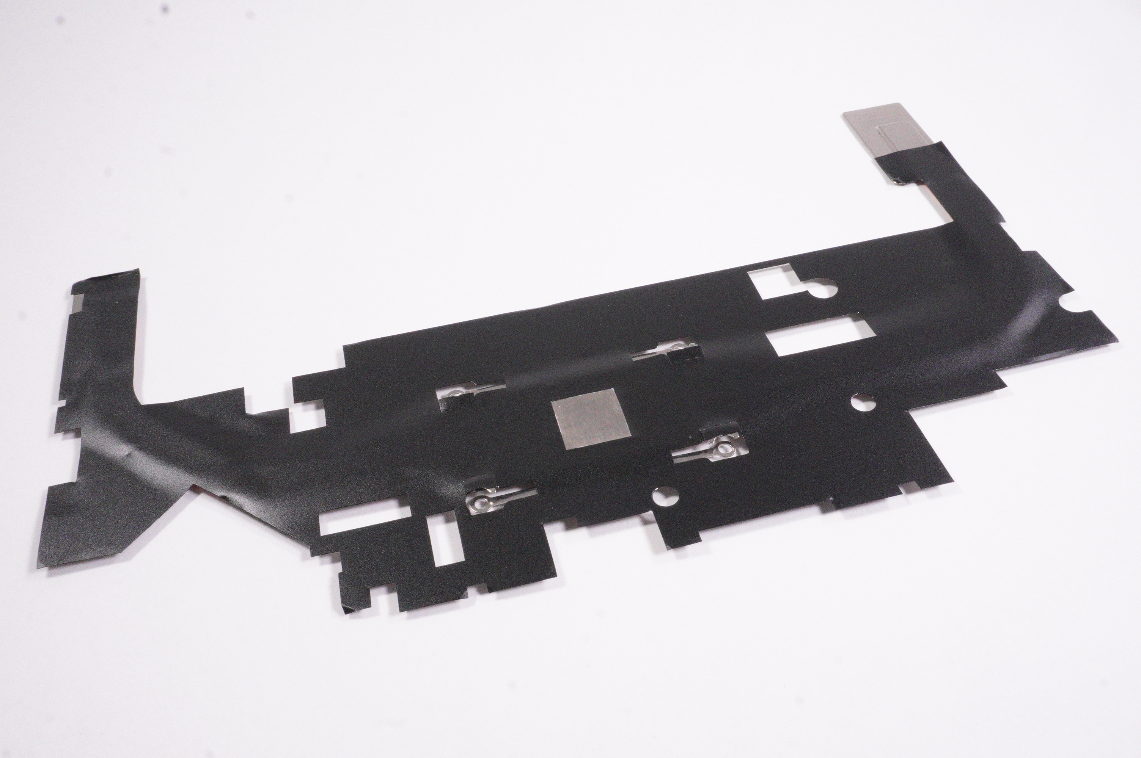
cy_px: 379
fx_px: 1092
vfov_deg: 38.3
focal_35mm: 34
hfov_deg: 55.1
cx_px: 570
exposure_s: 1/320
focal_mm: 23
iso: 6400
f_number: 20
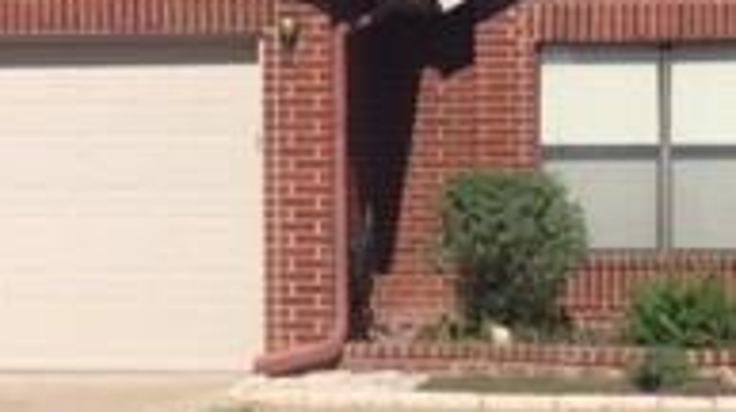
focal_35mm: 105
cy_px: 278
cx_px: 412
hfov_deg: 20.4
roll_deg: -0.6
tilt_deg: -0.9
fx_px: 2047
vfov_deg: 11.5
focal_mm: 4.15
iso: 32
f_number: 2.2
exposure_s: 1/3597
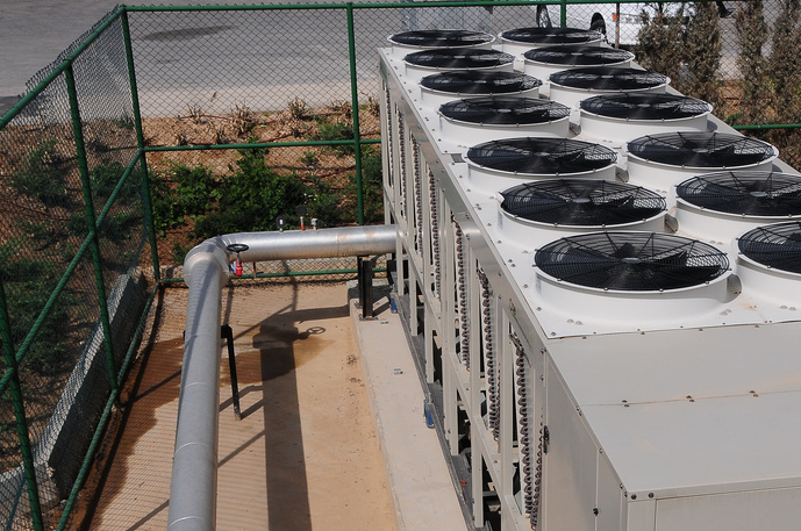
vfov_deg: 23.1
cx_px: 557
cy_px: 393
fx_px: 1288
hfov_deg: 34.1
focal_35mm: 58
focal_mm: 26
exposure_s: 1/640
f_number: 13
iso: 250
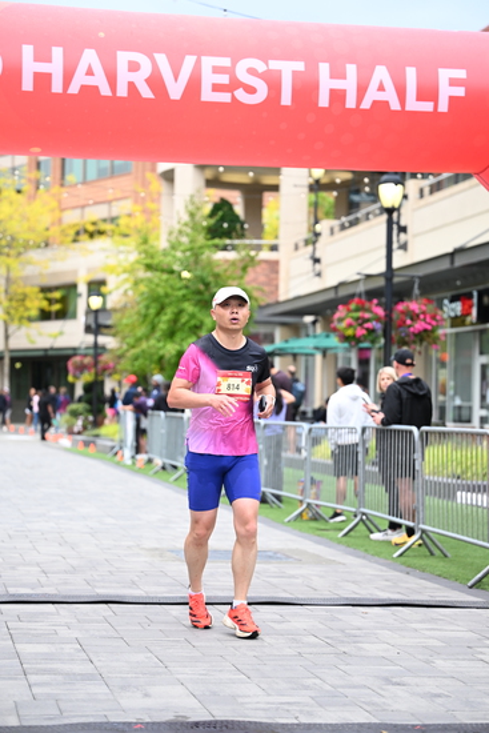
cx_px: 244
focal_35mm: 83
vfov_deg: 24.5
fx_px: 1690
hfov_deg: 16.5
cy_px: 366
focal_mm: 83
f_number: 2.8
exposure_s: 1/2000
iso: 1000
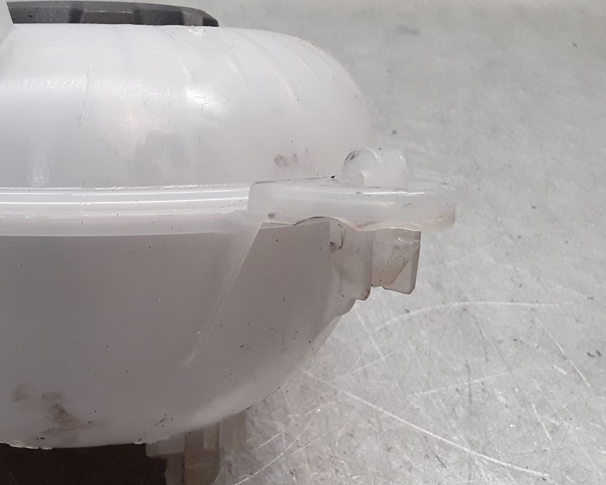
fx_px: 879
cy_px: 266
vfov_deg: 30.8
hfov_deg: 36.3
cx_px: 92
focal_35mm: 49
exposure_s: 1/100
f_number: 1.9
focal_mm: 2.91
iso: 80
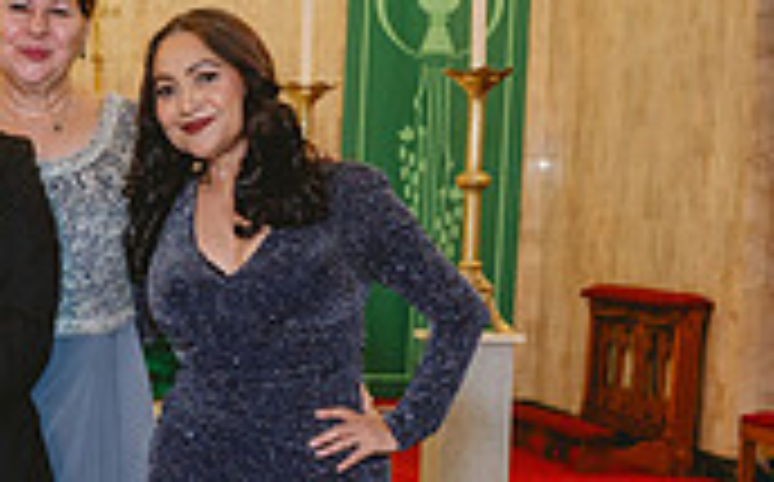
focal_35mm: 105
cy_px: 455
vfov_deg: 12.3
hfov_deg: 18.5
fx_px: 2212
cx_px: -225
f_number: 4
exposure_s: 1/125
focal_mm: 30.5
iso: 1000
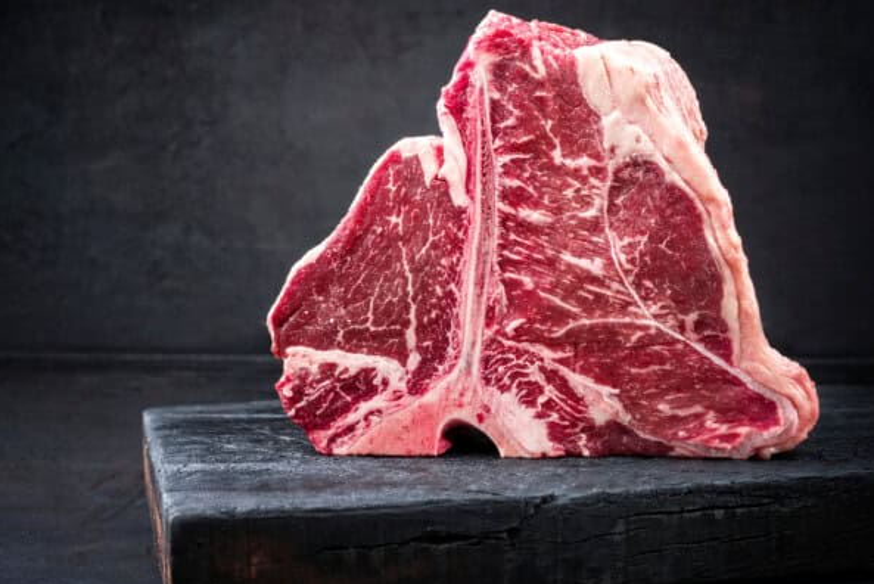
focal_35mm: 59
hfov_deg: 33.9
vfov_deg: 23.0
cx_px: 395
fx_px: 1433
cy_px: 285
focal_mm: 50
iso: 100
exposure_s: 1/200
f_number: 8
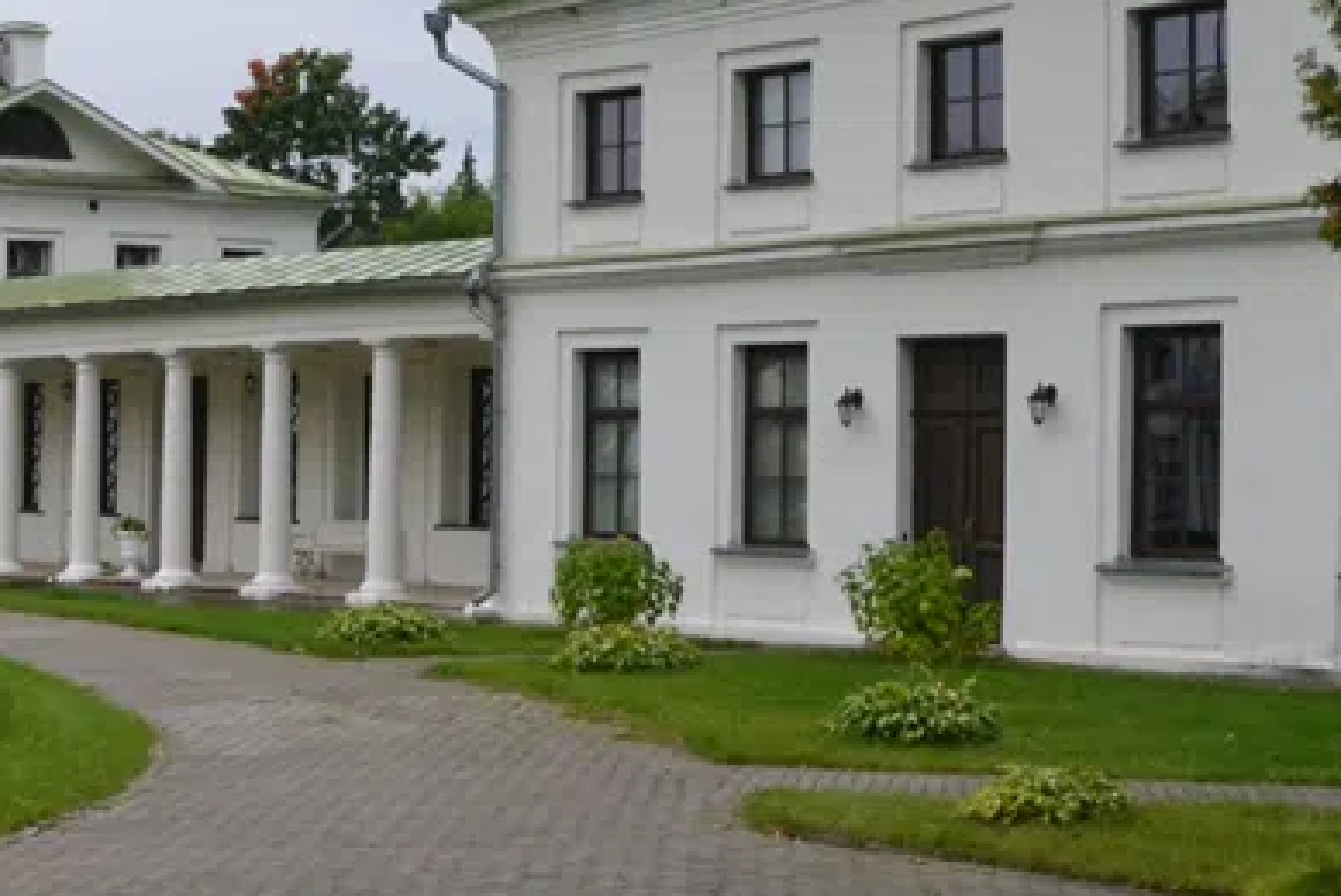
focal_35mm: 71
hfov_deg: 25.5
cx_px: -279
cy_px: 426
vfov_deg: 19.2
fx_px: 2647
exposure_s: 1/400
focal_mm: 18
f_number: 10
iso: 1600
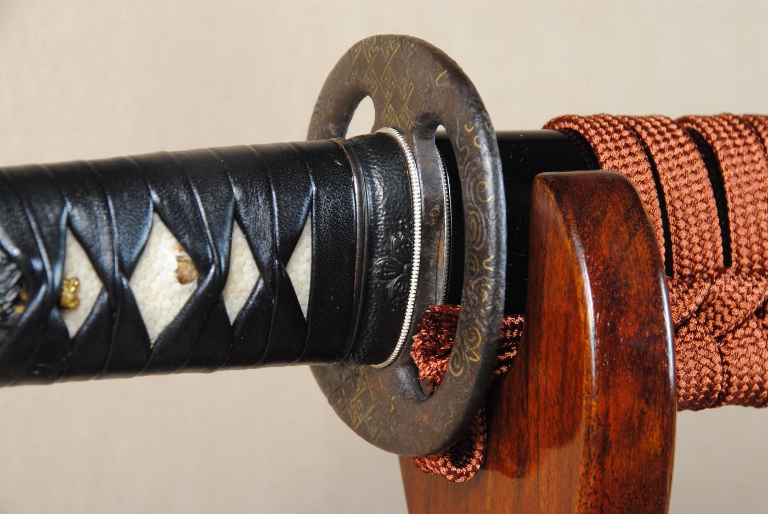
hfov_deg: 13.7
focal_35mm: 150
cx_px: 384
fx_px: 3204
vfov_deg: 9.2
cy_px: 257
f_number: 11
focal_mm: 100
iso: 400
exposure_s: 1/2
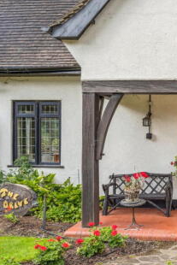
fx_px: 317
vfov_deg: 45.4
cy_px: 135
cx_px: 197
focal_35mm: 43
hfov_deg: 28.3
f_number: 8
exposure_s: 1/320
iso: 400
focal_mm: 28
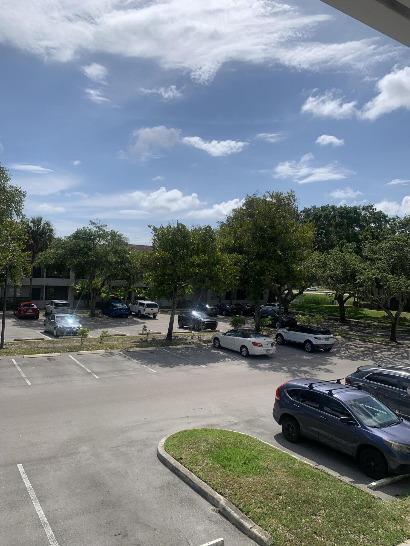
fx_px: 411
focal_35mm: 26
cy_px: 273
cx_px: 205
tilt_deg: +0.4
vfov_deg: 67.3
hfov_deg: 53.1
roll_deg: -2.0
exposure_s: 1/6452
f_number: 1.8
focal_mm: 4.25
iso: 25
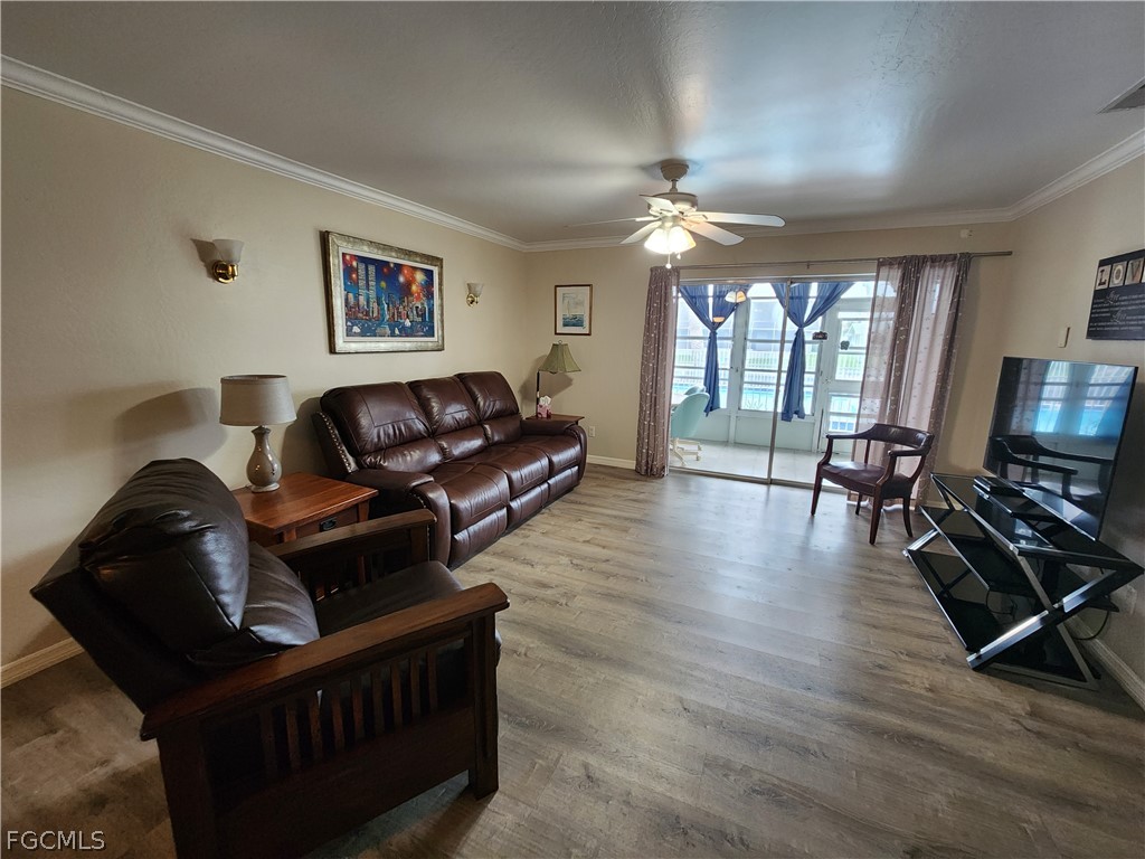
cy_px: 430
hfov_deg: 106.2
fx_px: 430
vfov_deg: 89.9
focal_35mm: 13
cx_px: 572
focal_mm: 2.2
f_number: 2.2
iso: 250
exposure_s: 1/60
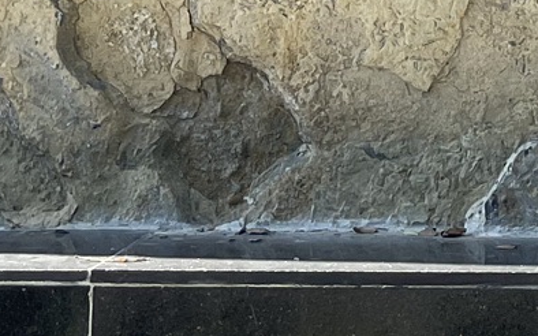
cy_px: -611
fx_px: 2052
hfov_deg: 14.6
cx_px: 584
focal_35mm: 140
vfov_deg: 8.2
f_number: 1.6
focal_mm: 4.2
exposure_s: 1/662
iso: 32
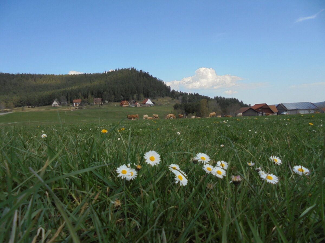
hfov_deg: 67.3
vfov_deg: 53.1
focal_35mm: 26
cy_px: 122
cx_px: 162
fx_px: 244
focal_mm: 4.6
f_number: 3.5
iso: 100
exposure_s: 1/800
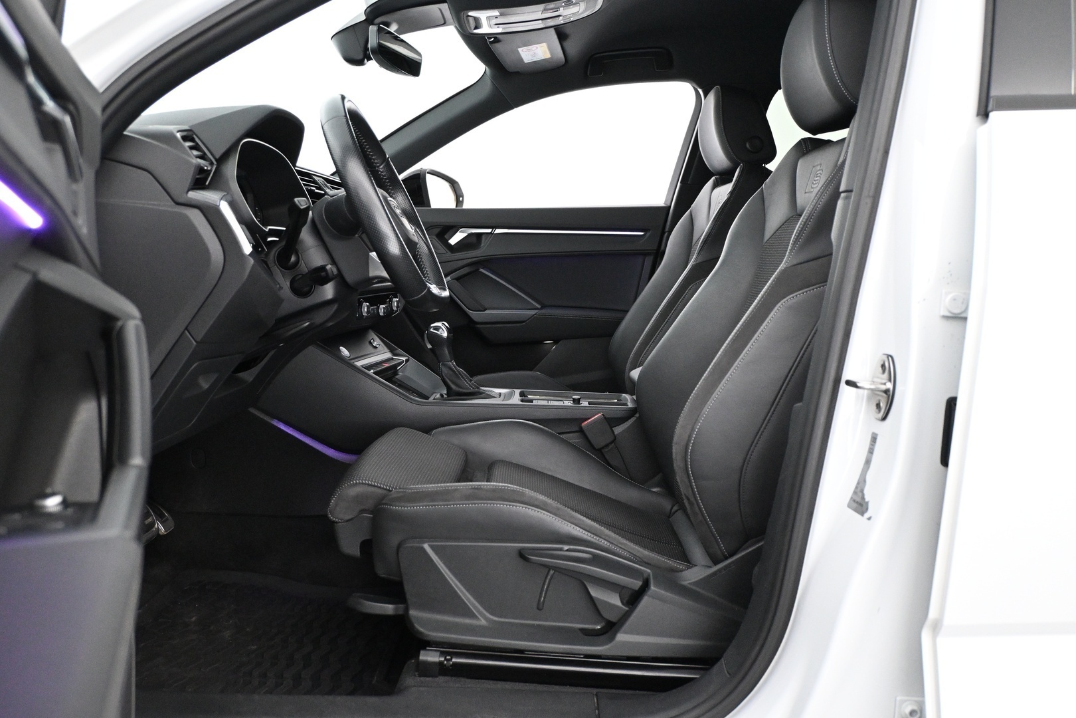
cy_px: 359
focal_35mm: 29
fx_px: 874
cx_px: 538
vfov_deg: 44.6
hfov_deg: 63.2
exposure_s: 1/60
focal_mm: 19.5
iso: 4500
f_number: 3.8
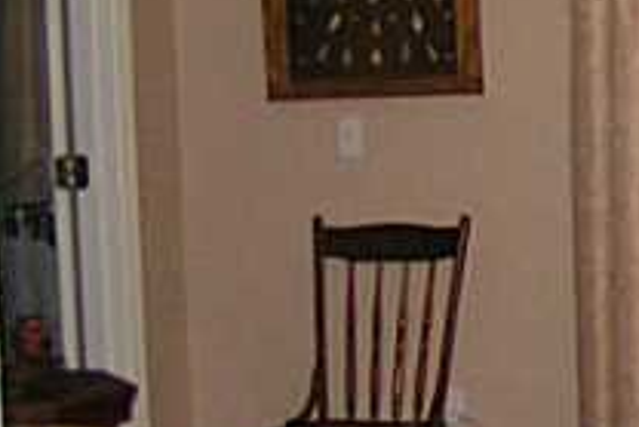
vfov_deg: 9.0
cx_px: 1220
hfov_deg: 12.2
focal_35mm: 152
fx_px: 2700
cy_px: 209
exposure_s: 1/40
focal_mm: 5.8
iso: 200
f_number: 2.8
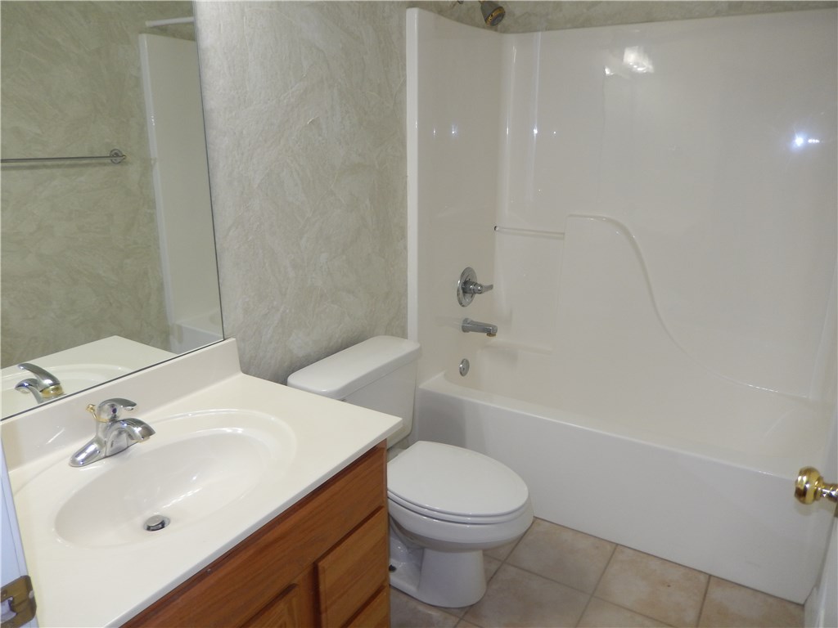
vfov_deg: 54.9
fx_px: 605
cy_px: 314
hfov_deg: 69.4
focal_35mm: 25
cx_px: 419
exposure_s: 1/30
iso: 140
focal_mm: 4.5
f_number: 3.4
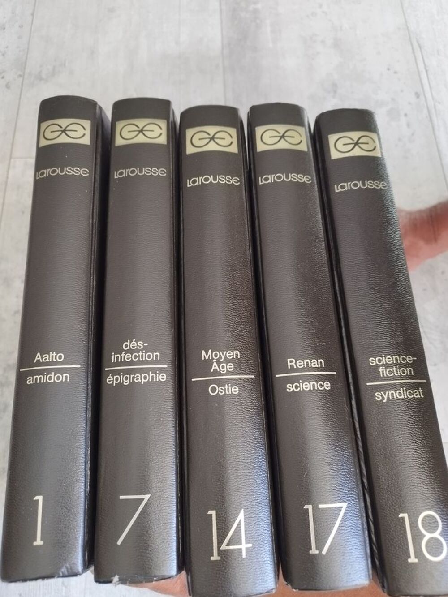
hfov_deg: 56.8
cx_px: 224
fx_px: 414
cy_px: 298
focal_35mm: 24
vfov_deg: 71.6
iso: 380
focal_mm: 5.89
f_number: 1.89
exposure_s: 1/33.3
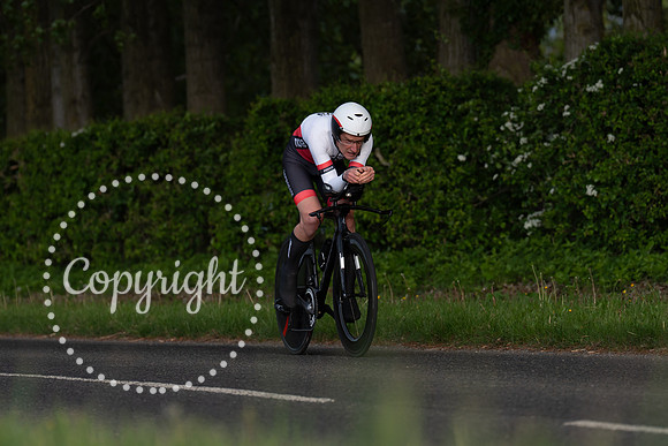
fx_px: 4670
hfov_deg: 8.2
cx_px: 319
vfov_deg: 5.5
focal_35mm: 252
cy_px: 165
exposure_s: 1/1000
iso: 500
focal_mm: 200
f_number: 4
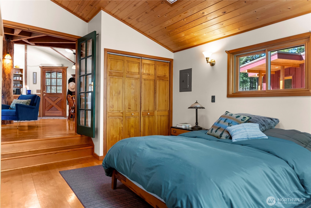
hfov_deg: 73.7
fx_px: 207
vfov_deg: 53.2
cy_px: 104
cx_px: 156
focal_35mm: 24
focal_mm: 24
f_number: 2.8
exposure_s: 1/10
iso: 400
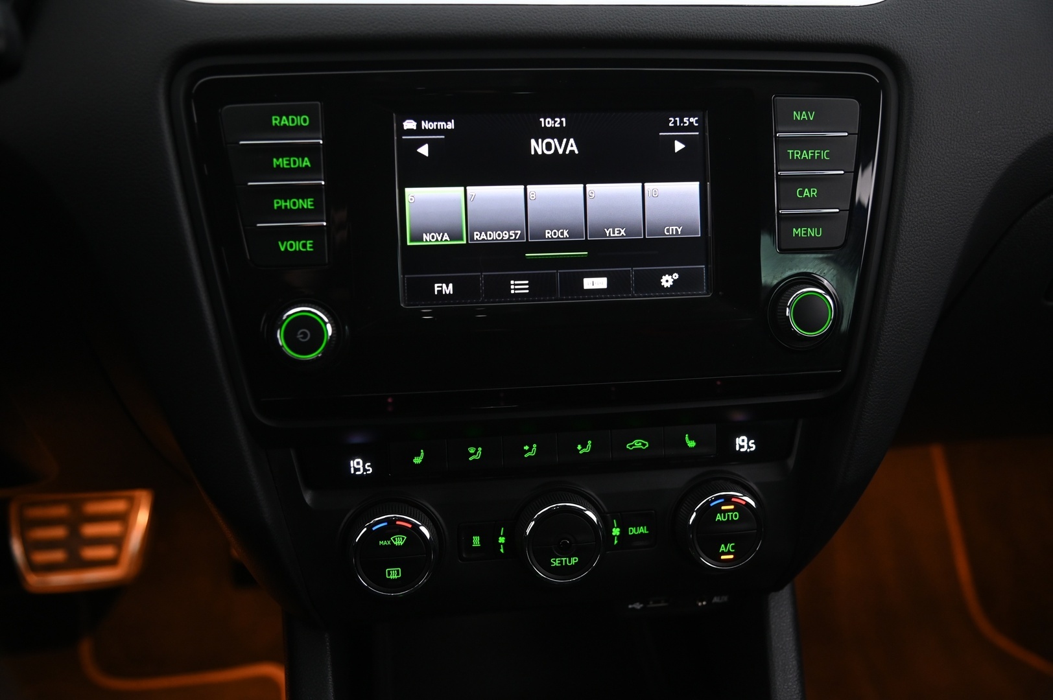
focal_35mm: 38
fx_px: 1111
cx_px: 526
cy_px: 350
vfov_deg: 35.0
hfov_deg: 50.7
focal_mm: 38
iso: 2000
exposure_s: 1/15
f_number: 4
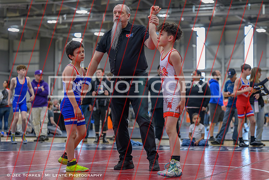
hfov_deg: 23.1
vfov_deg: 15.6
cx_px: 168
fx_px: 656
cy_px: 76
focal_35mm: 88
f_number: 2.8
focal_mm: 70
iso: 1400
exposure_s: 1/640
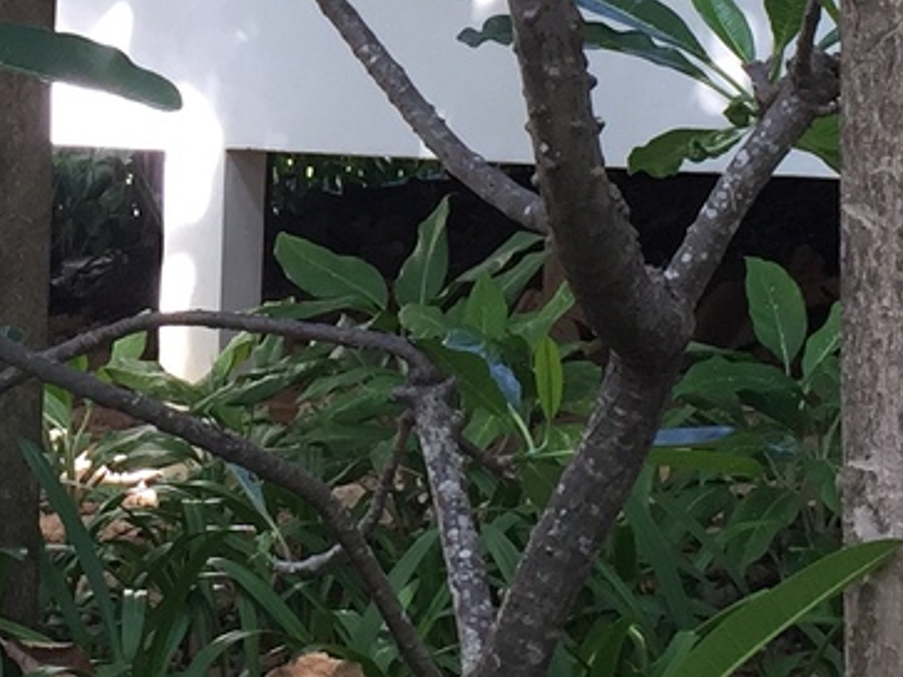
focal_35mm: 128
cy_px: 5
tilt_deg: +1.4
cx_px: 65
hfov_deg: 15.2
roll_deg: -2.6
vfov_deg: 11.5
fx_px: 3338
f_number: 2.2
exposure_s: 1/120
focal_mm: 4.15
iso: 50
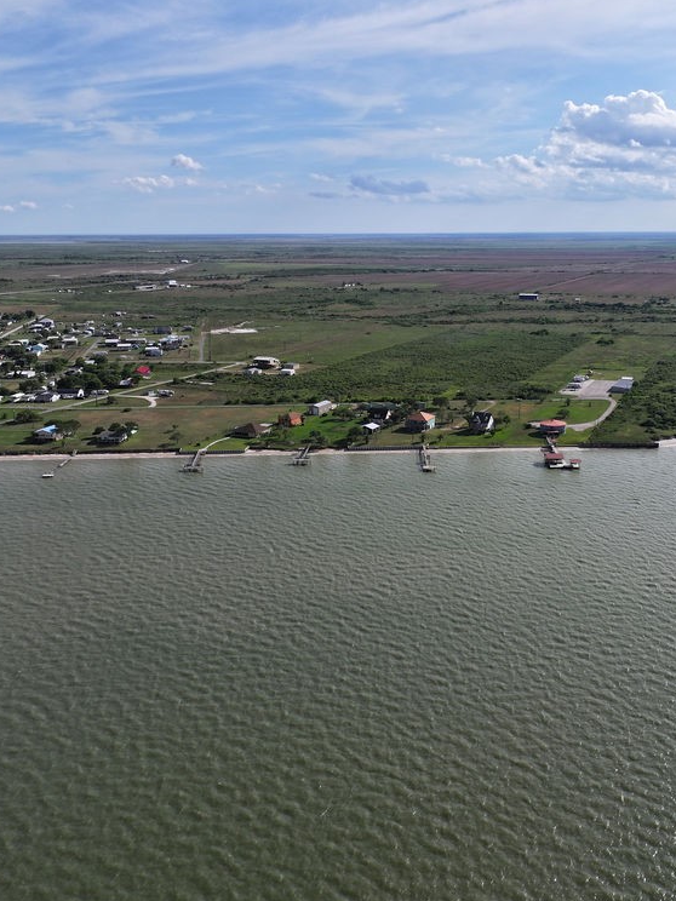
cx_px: 391
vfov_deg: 55.4
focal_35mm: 33
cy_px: 457
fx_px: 859
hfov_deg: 42.8
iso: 150
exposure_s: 1/3200
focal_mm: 12.29
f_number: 2.8
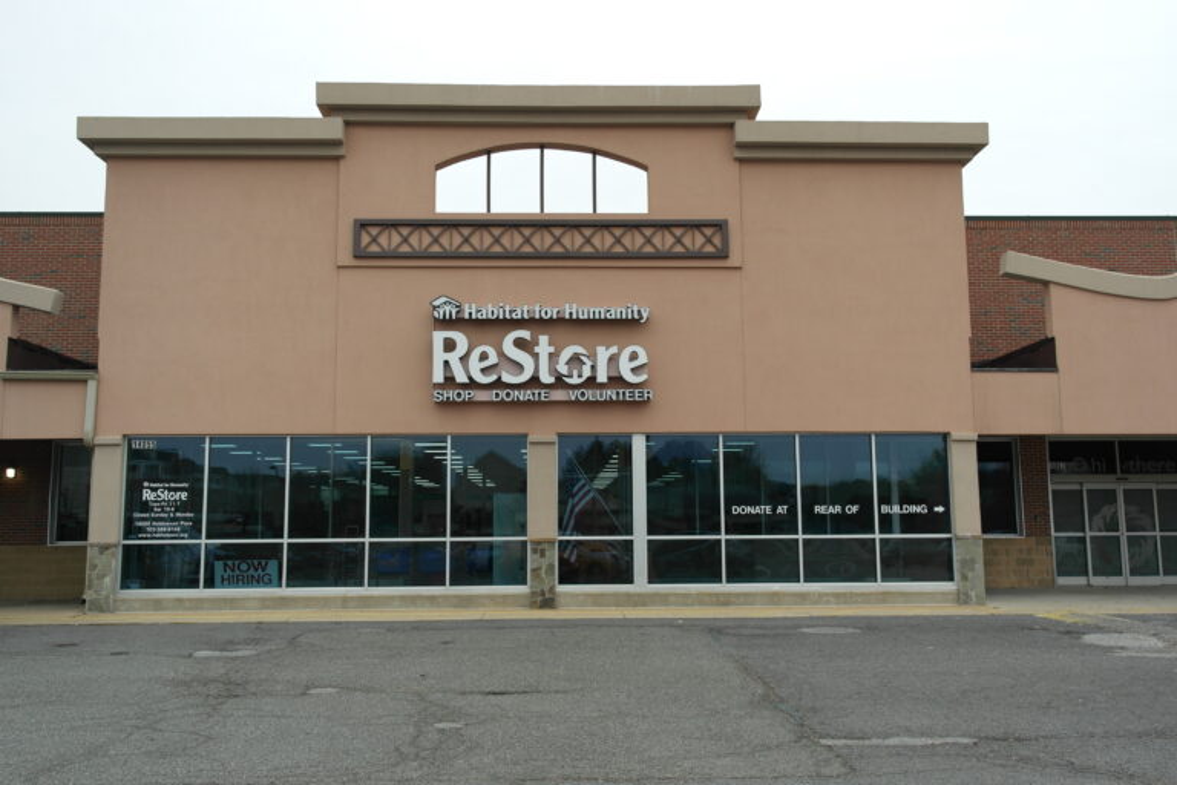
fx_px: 981
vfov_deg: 43.6
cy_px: 392
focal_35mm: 30
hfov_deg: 61.9
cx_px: 588
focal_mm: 20
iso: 100
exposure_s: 1/100
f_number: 4
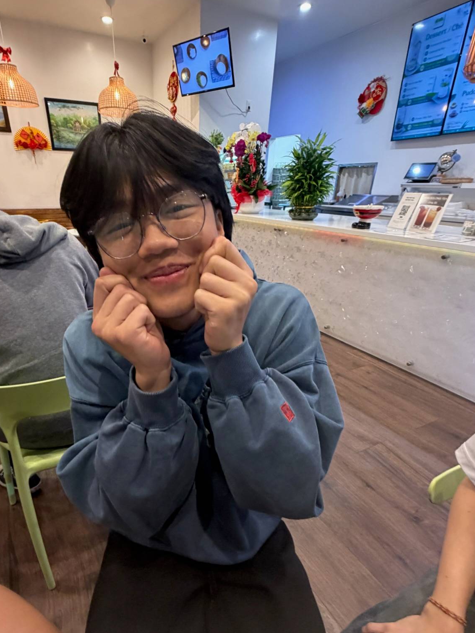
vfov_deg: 84.0
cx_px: 198
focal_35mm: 19
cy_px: 366
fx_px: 348
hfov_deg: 68.2
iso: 320
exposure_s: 1/60
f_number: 2.2
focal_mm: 2.22
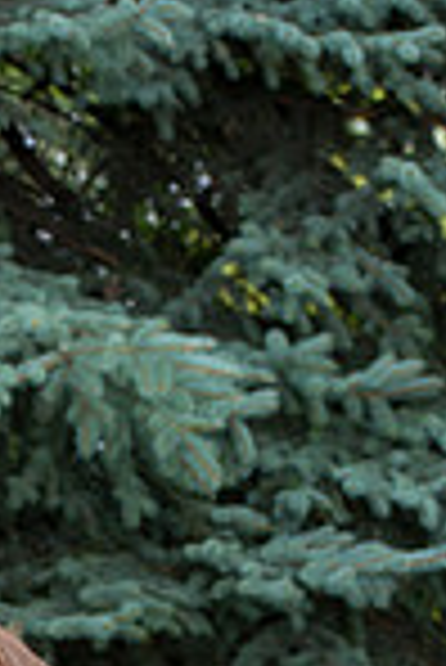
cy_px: 972
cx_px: -86
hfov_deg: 6.4
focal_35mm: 213
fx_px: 3949
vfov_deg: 9.4
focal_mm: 70
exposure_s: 1/160
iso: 250
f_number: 5
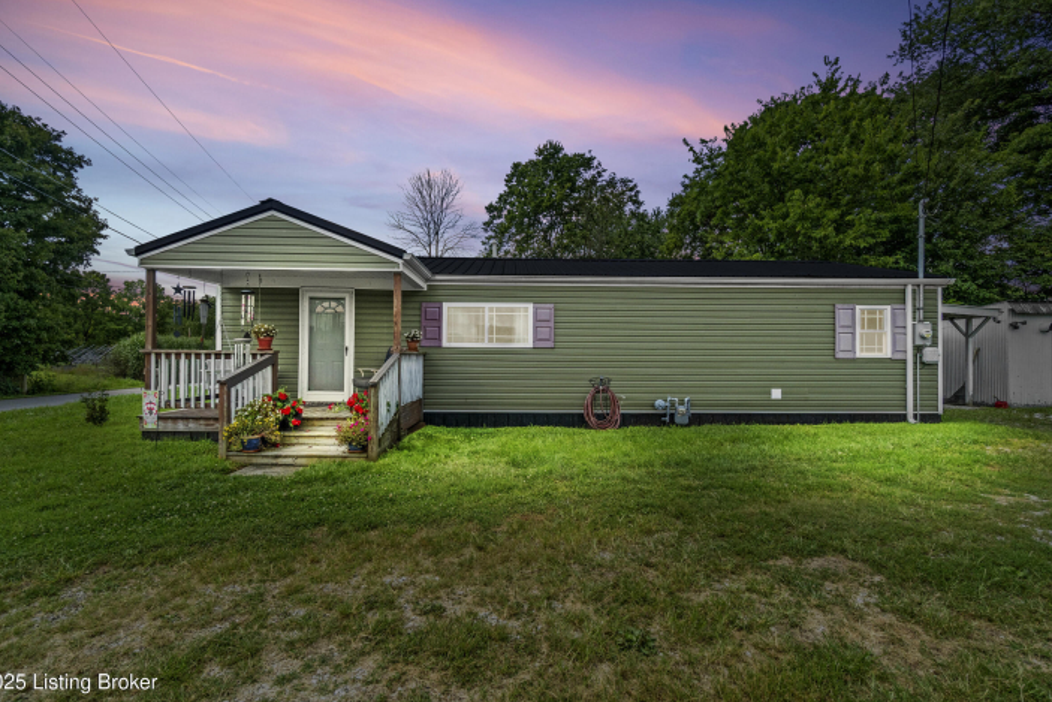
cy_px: 341
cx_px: 524
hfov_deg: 96.7
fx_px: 468
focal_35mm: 16
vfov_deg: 73.8
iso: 400
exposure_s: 1/250
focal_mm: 10
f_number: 8
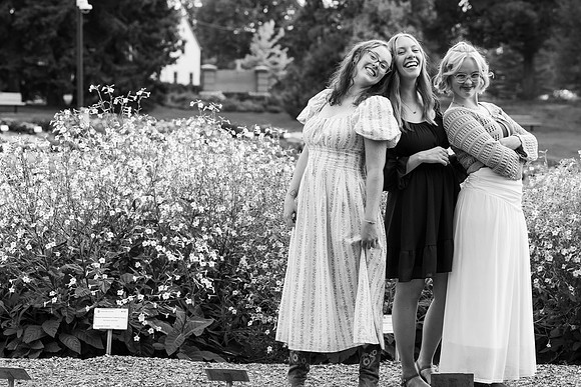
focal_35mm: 101
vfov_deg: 13.6
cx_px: 290
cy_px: 194
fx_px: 1630
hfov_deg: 20.2
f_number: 5.6
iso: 2500
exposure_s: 1/200
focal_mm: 101
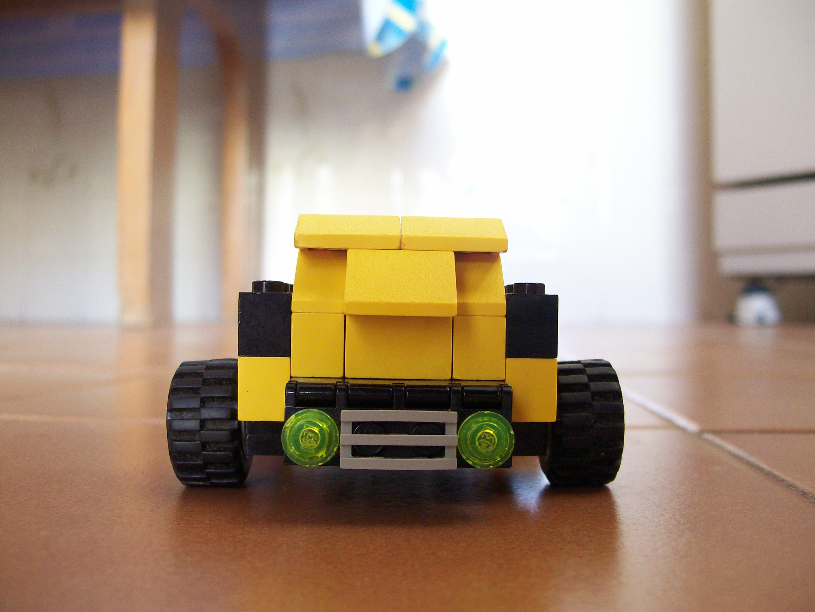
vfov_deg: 39.7
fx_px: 848
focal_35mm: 36
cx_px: 408
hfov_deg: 51.4
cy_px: 306
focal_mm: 6
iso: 160
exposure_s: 1/18.1
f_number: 2.7
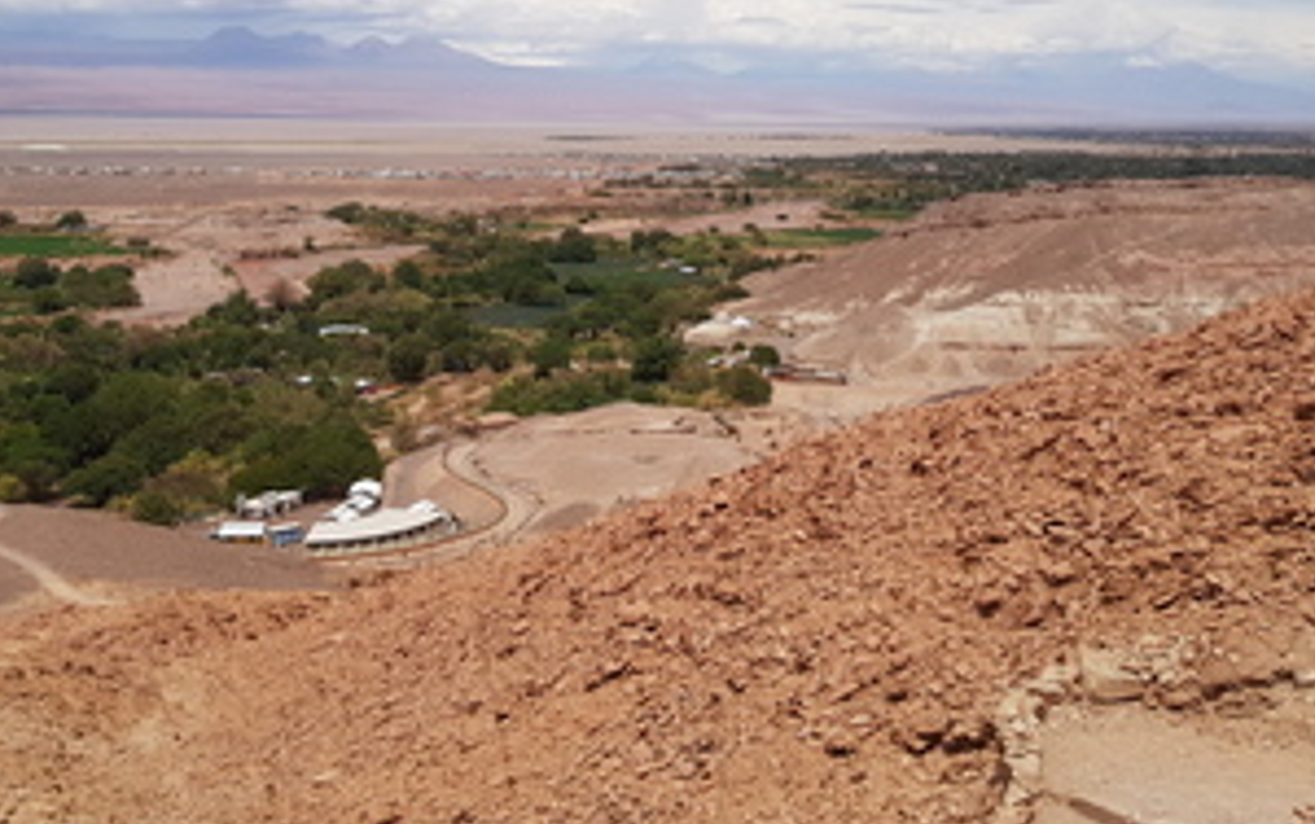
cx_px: 541
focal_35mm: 37
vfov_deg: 34.0
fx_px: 1327
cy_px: 232
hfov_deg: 52.4
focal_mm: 4.2
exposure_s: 1/4304
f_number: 1.7
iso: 40
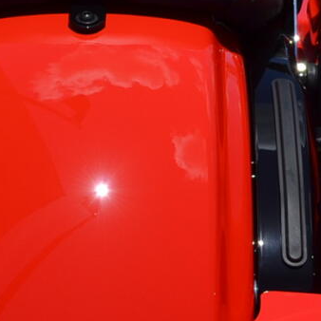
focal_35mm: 196
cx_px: 94
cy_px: 378
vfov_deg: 8.8
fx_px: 2056
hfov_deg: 8.9
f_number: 10
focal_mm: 26
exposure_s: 1/400
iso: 100
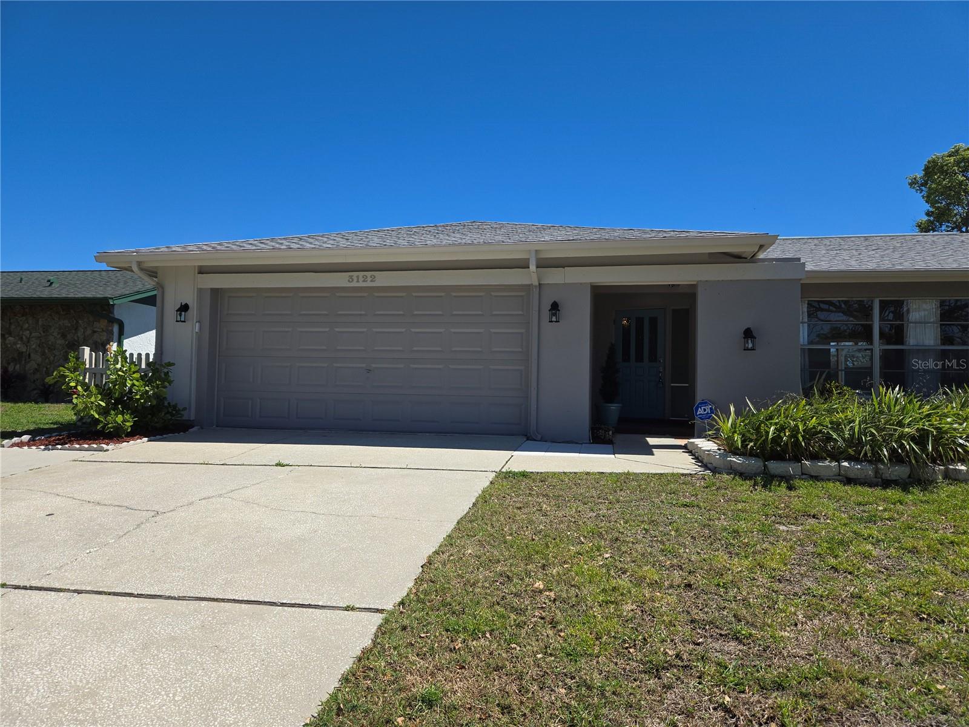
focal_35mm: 23
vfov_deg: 58.9
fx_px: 644
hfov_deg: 73.9
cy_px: 364
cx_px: 484
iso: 25
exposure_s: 1/2252
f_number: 1.8
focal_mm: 5.4
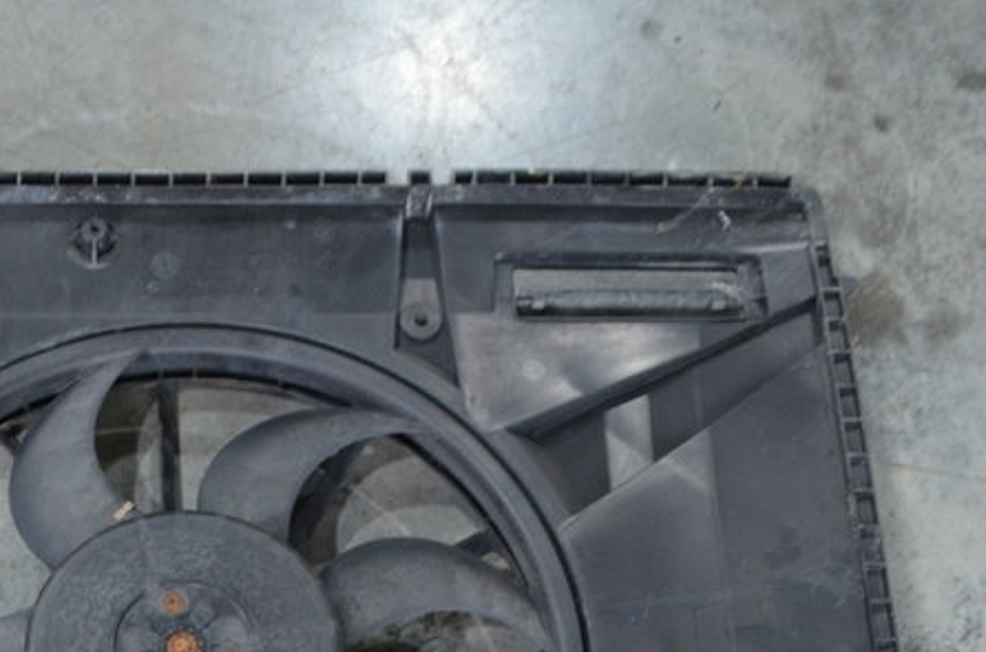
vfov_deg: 21.0
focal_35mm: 62
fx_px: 1694
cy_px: 665
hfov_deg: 31.4
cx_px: 155
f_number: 4
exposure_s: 1/60
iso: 800
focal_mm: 18
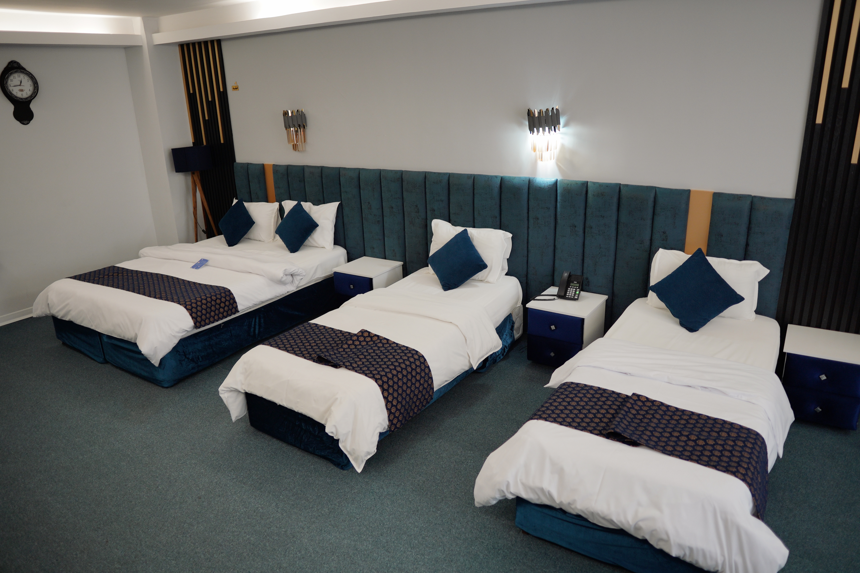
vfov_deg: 53.1
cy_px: 286
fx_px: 573
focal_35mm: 24
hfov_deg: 73.7
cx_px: 430
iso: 200
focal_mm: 16
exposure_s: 1/80
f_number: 1.4
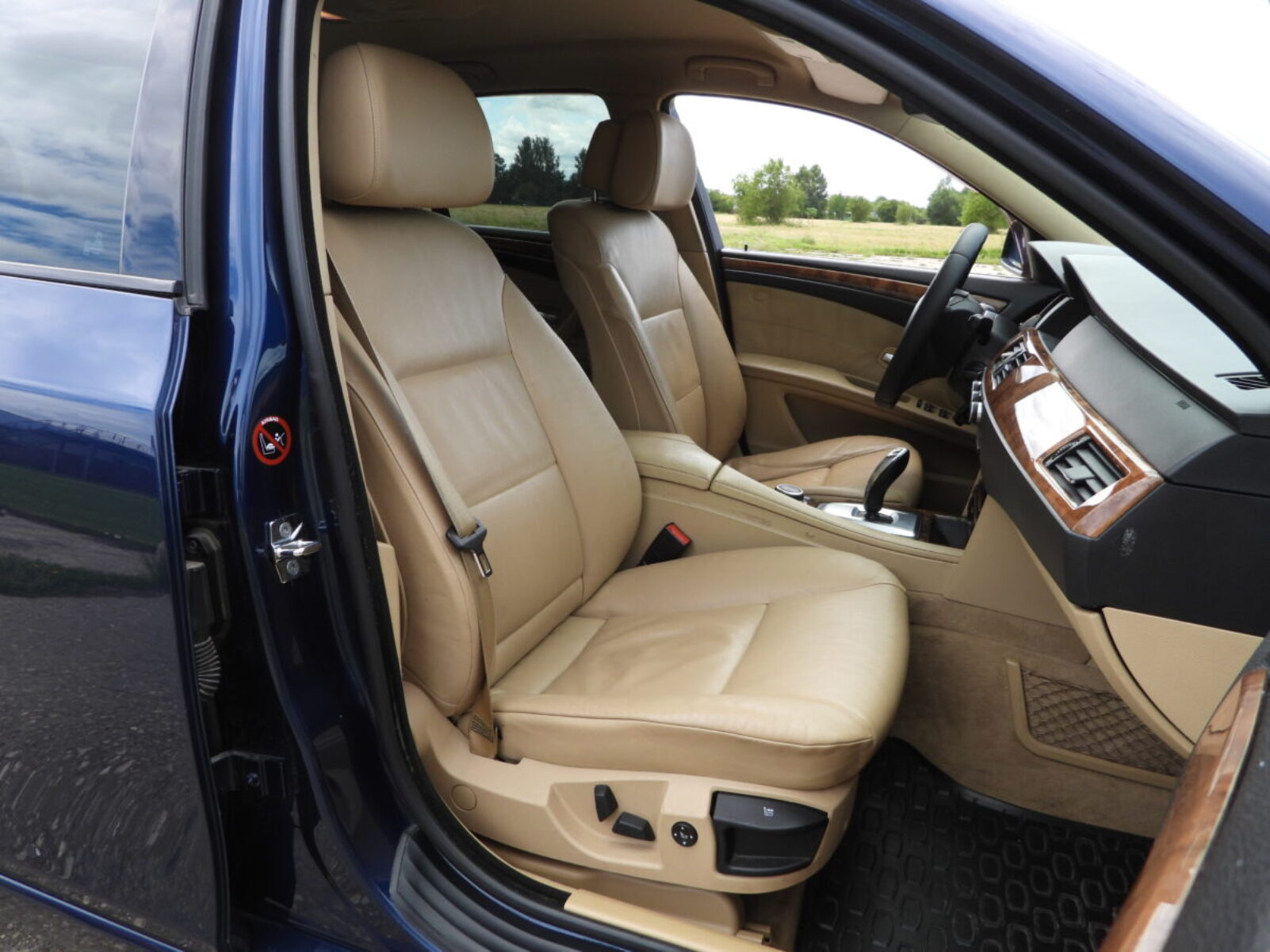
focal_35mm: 24
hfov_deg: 71.6
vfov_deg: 56.8
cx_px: 635
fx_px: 881
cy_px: 476
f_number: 2.8
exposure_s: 1/400
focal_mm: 4.3
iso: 100
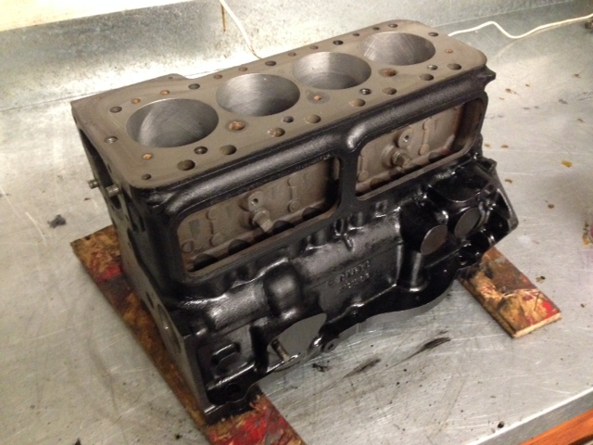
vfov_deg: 42.9
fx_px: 565
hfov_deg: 55.4
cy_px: 222
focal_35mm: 33
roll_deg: -0.6
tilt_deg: -44.0
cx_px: 296
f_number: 2.4
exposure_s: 1/17
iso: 640
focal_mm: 4.12
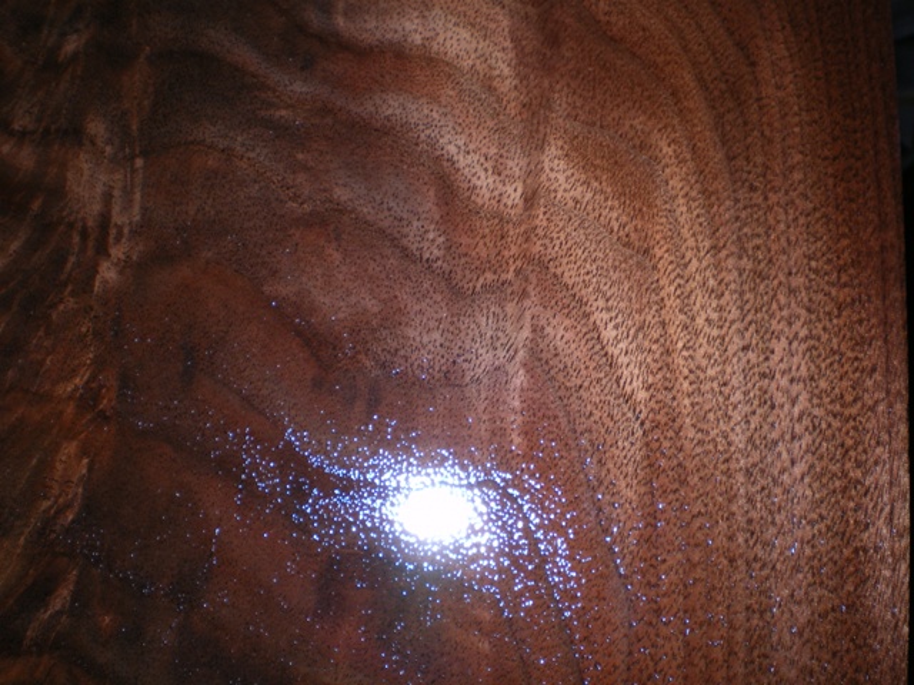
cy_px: 342
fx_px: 1003
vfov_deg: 37.7
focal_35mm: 38
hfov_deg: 49.0
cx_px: 457
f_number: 4.6
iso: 64
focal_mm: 6.3
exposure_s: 1/30
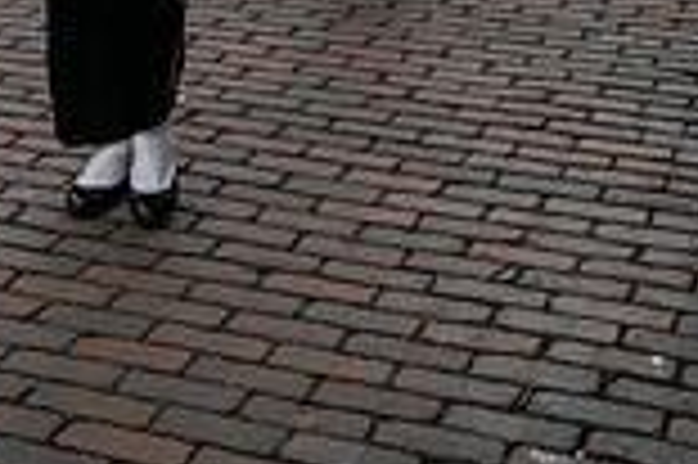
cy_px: -376
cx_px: 230
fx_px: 1743
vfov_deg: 13.6
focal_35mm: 90
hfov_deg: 22.5
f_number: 4
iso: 500
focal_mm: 24
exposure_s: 1/1600
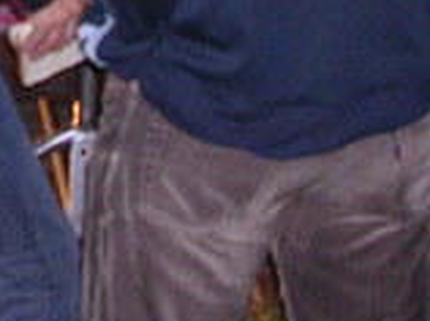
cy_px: -291
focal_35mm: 154
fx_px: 1910
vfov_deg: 9.1
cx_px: -93
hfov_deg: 12.5
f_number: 2.8
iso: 400
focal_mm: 5.8
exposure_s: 1/60.1
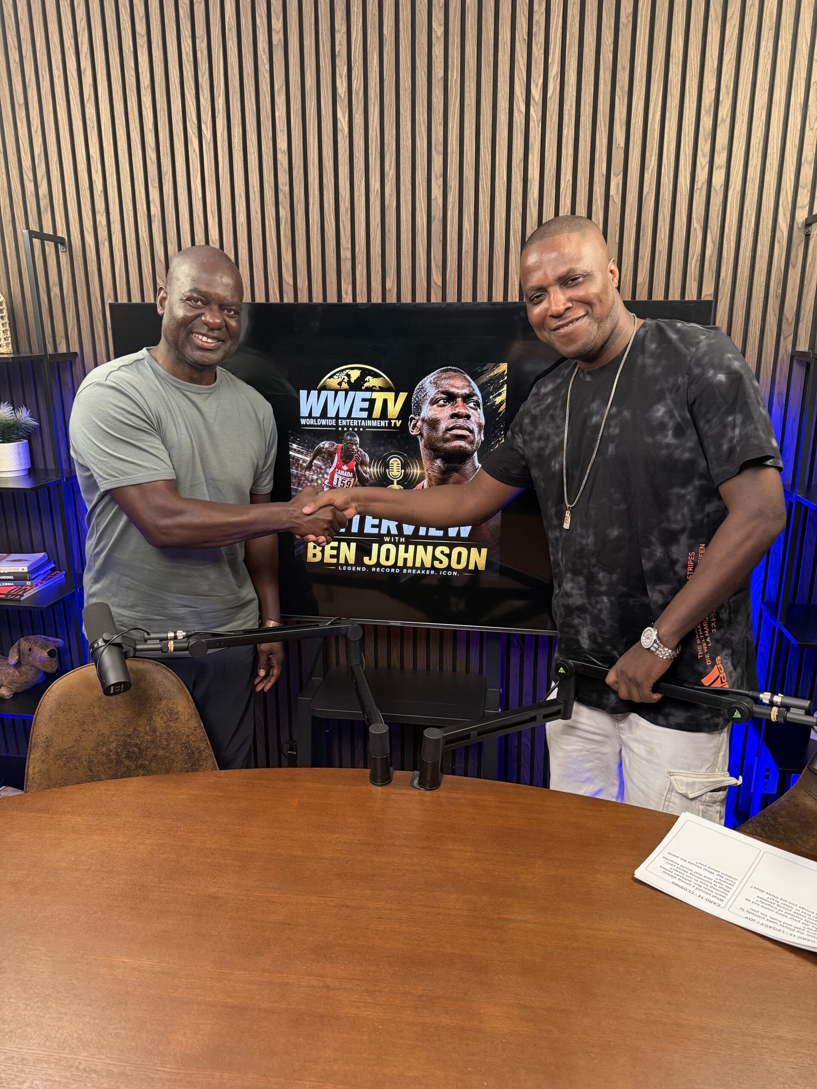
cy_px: 544
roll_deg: +0.2
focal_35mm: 24
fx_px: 755
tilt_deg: -15.4
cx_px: 408
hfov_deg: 56.8
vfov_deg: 71.6
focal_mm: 6.76
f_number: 1.78
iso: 320
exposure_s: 1/60
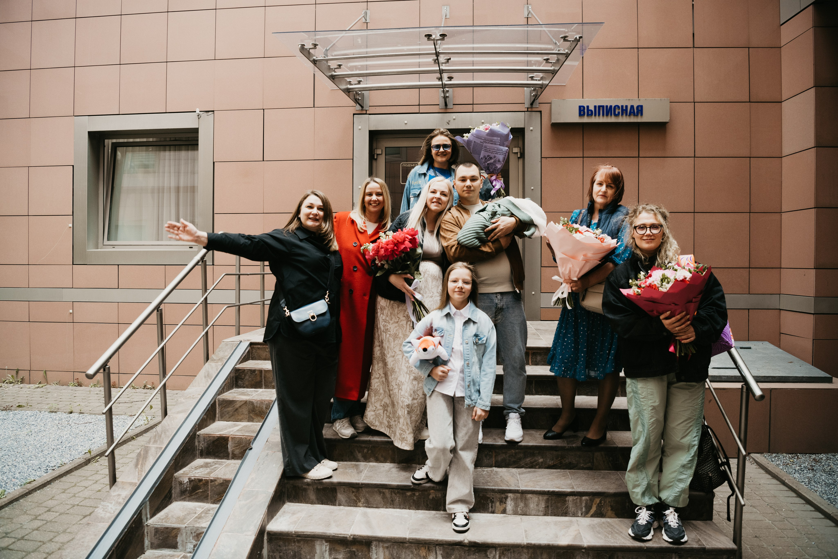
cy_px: 280
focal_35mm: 24
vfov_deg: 53.1
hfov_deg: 73.7
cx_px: 419
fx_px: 559
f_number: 4
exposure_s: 1/320
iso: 400
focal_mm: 24
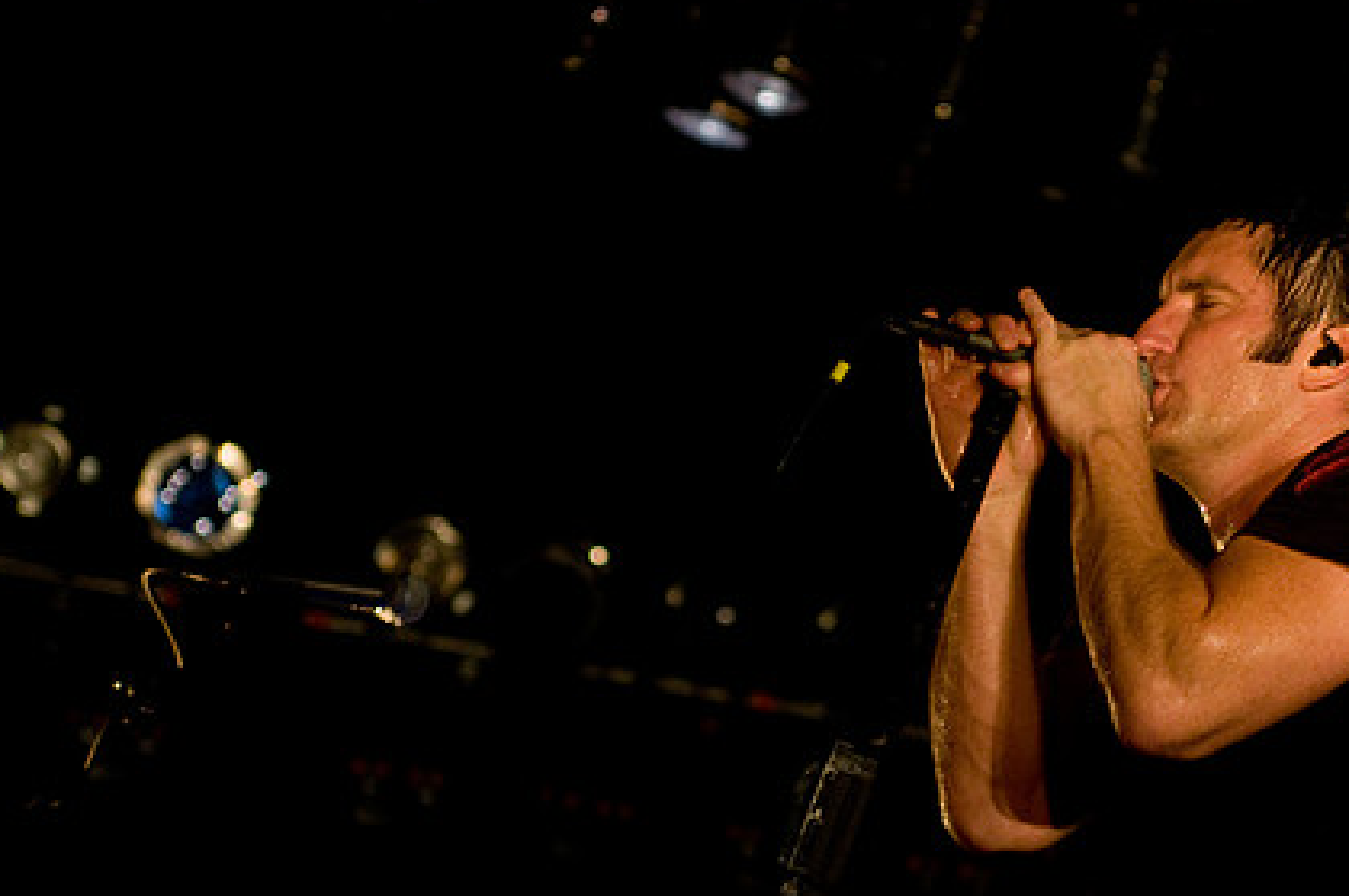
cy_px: 519
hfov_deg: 14.1
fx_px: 5427
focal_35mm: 145
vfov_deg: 9.4
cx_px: 886
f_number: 3.2
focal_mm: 70
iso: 800
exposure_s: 1/80
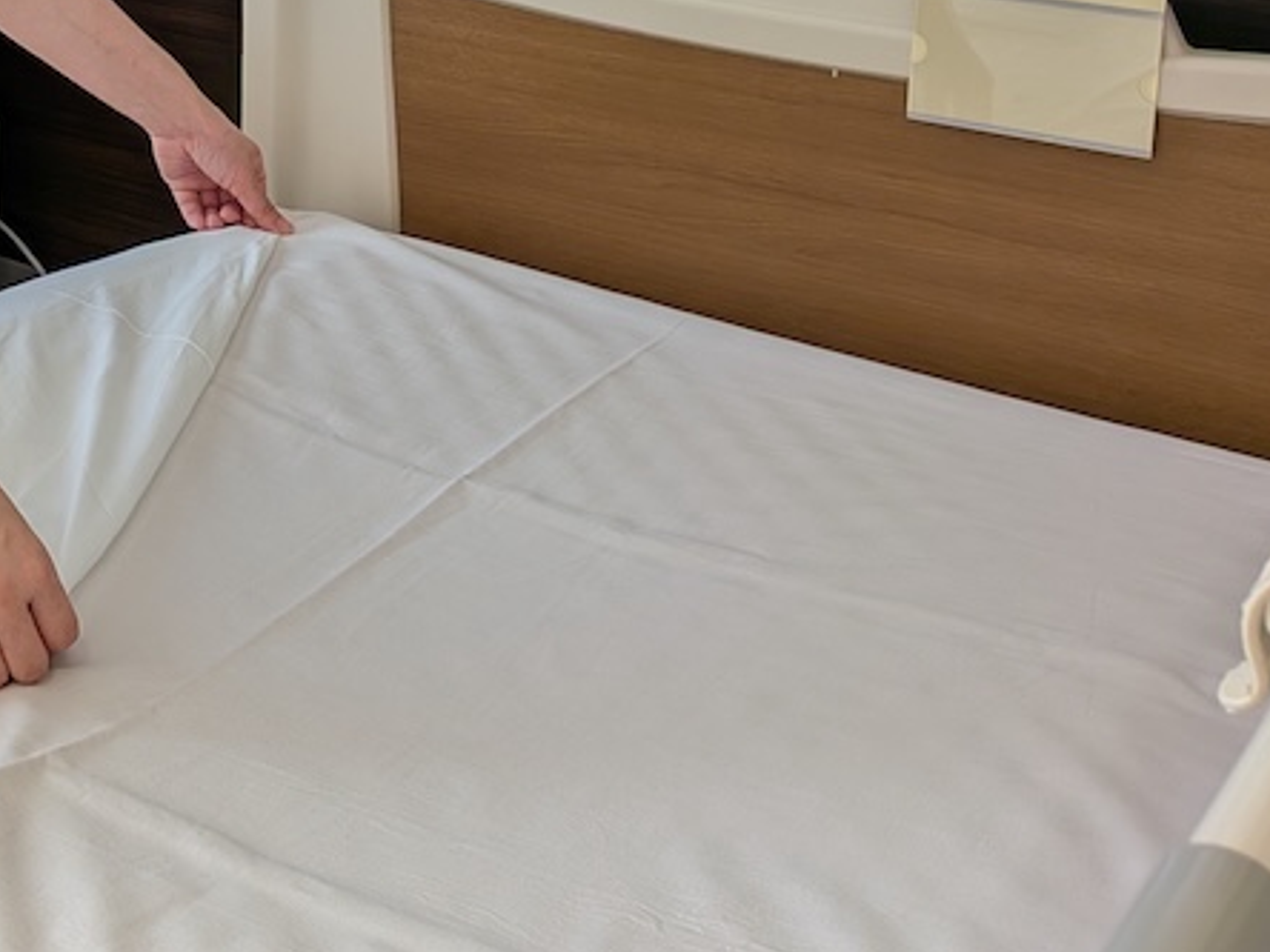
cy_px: -63
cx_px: 163
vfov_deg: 25.3
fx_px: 1981
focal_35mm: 54
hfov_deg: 33.9
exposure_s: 1/60
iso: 34
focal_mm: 4.53
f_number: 1.7
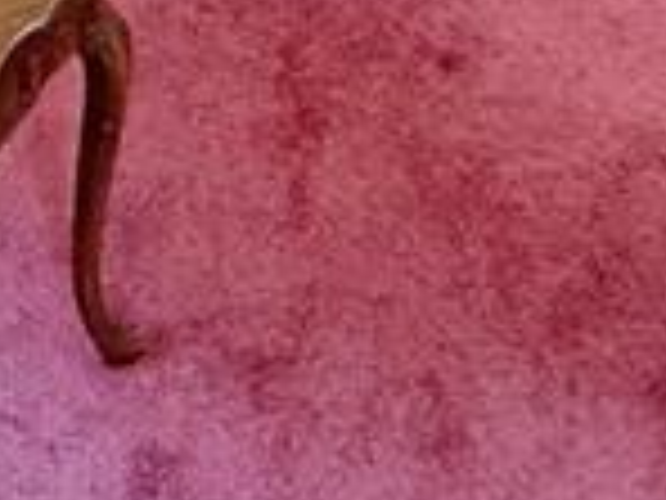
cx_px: 126
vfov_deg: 10.0
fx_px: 1866
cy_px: -1117
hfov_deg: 20.0
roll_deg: +0.4
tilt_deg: -9.2
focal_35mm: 97
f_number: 2.2
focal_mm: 2.22
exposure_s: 1/60
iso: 400
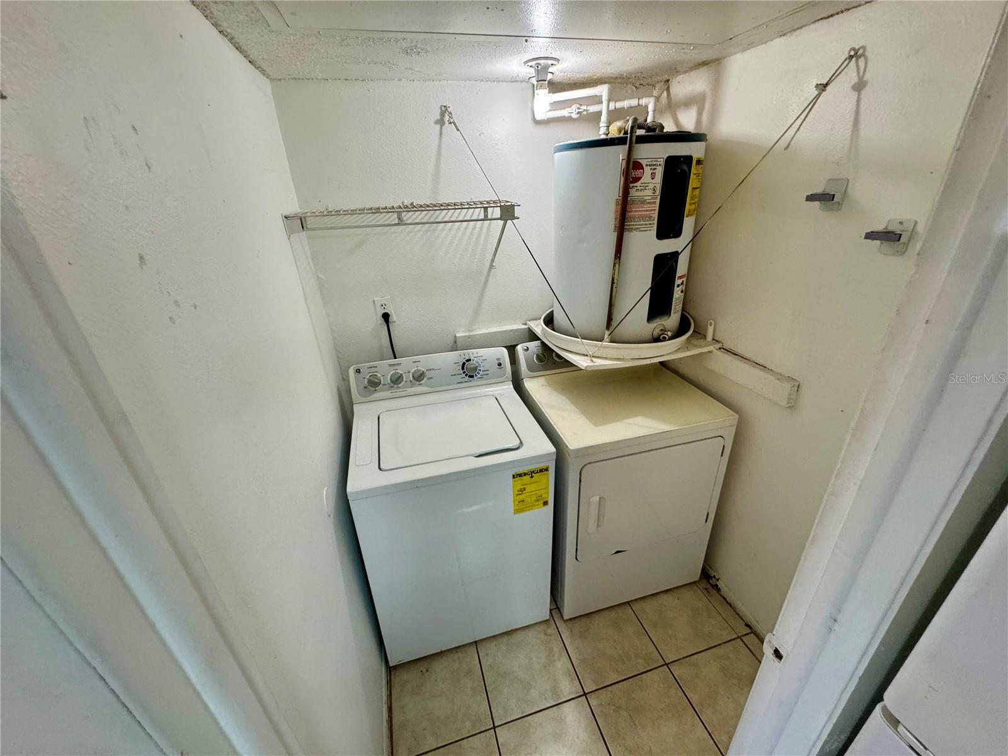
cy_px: 378
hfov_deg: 102.1
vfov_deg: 85.7
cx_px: 504
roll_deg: +3.8
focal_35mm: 14
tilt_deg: -24.7
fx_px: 408
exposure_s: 1/120
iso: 200
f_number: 2.2
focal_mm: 2.22
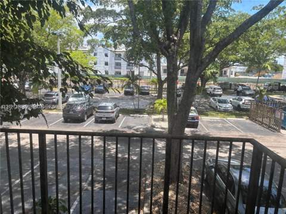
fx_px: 215
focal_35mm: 26
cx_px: 143
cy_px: 107
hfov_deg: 67.3
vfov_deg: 53.1
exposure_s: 1/837
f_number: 1.6
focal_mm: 5.96
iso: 50
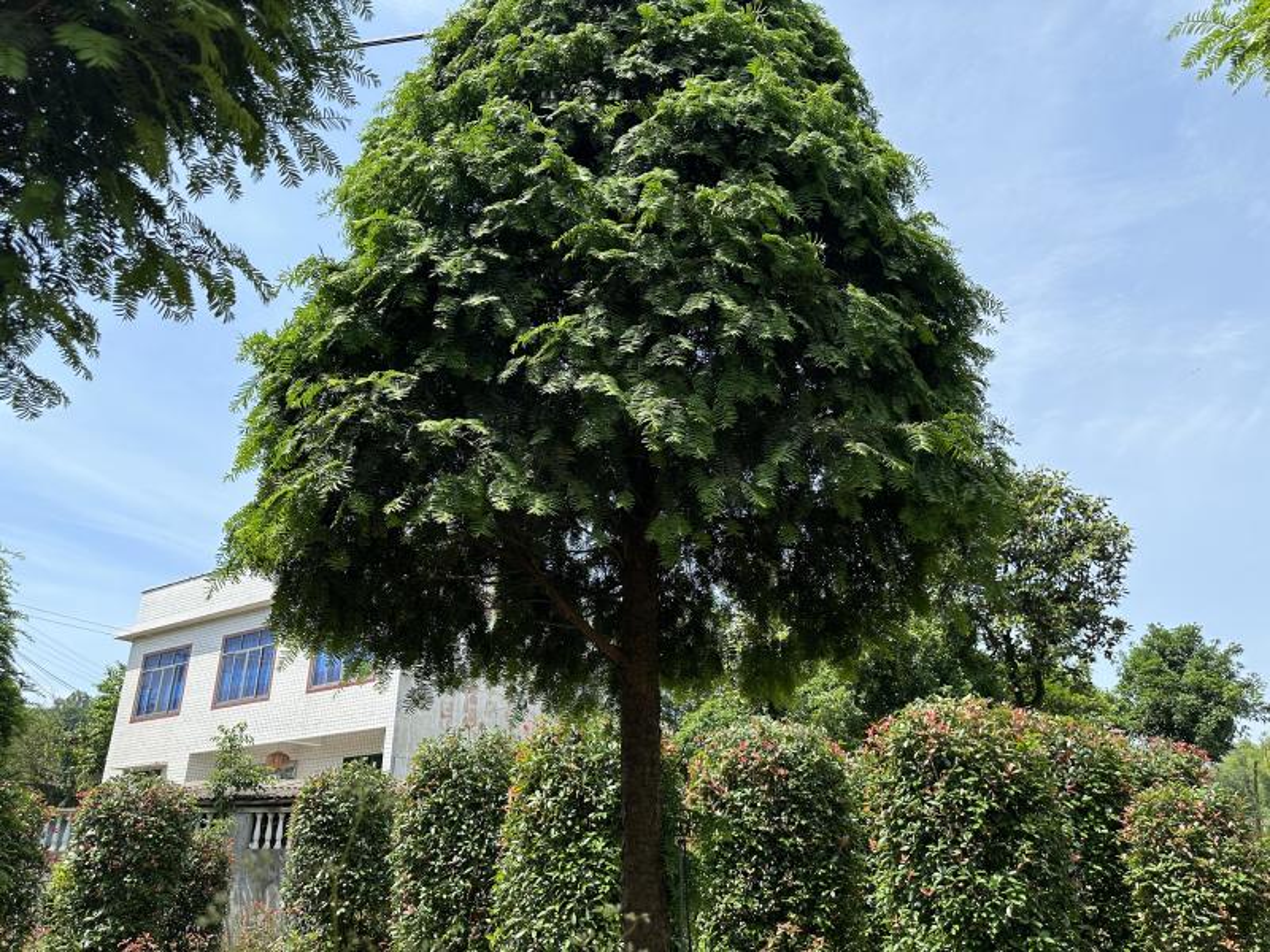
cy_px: 476
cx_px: 635
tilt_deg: +23.3
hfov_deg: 71.6
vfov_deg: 56.8
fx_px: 881
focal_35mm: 24
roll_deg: +0.7
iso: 80
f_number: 1.78
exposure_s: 1/2660
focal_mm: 6.86
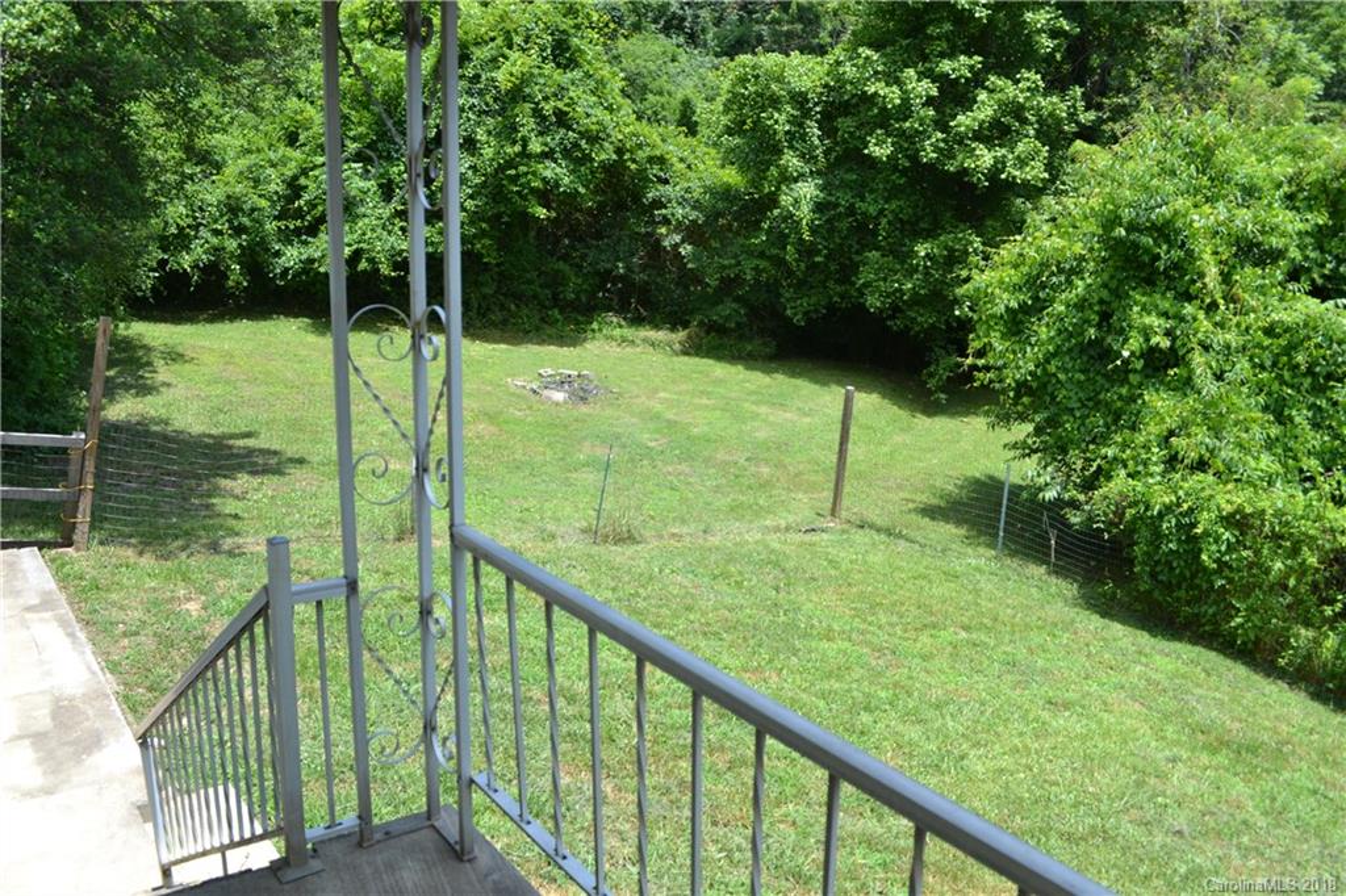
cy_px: 448
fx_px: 1009
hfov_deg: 67.4
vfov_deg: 47.9
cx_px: 673
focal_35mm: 27
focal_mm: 18
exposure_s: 1/160
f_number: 6.3
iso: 100
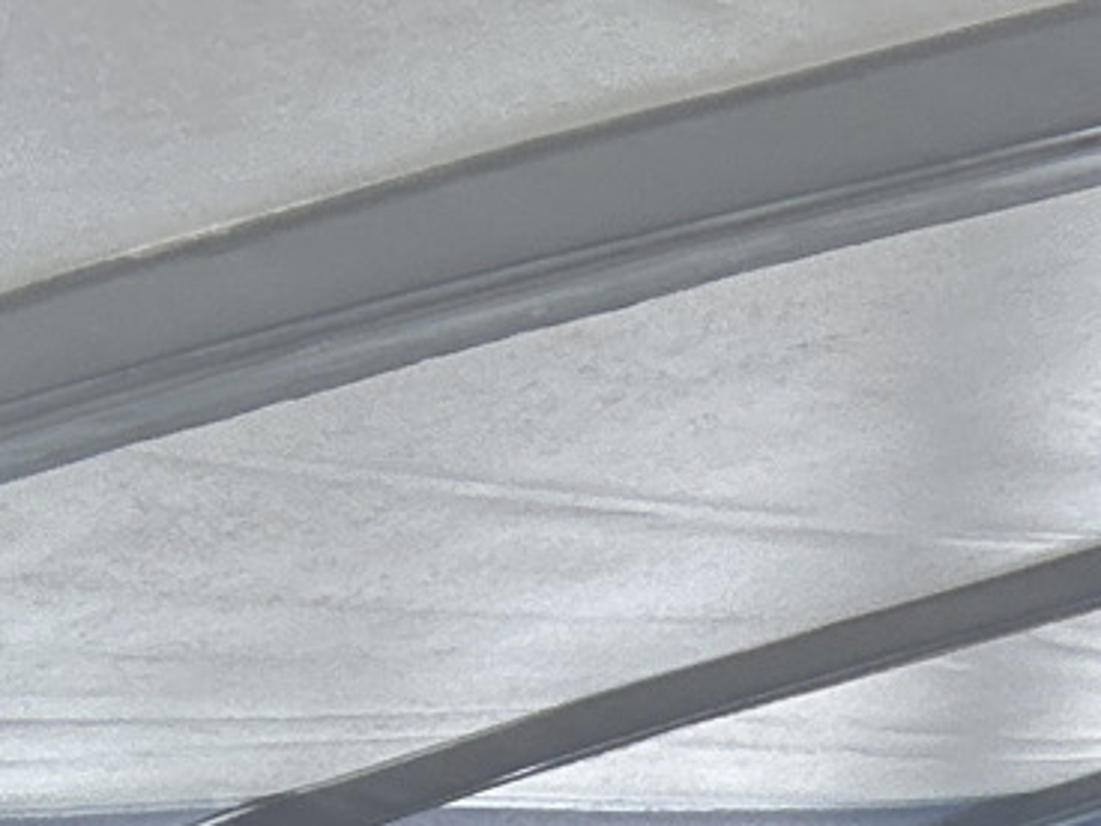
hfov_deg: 14.8
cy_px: 2026
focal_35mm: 125
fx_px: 3976
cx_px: 1604
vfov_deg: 10.2
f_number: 1.9
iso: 25
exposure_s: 1/180
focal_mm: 2.69
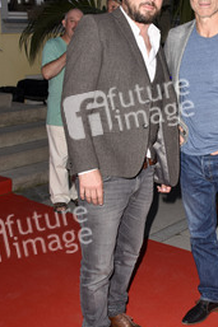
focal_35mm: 56
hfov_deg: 23.9
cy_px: 173
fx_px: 509
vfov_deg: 35.6
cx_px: 166
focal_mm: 24
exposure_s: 1/160
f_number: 6.3
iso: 320
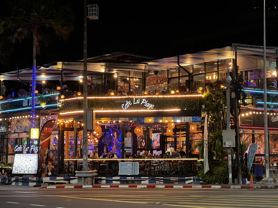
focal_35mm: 82
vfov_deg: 18.0
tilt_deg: +4.8
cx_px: 136
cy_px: 107
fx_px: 659
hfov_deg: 23.8
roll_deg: +0.7
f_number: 2.8
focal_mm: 9
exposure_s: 1/34
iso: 1000
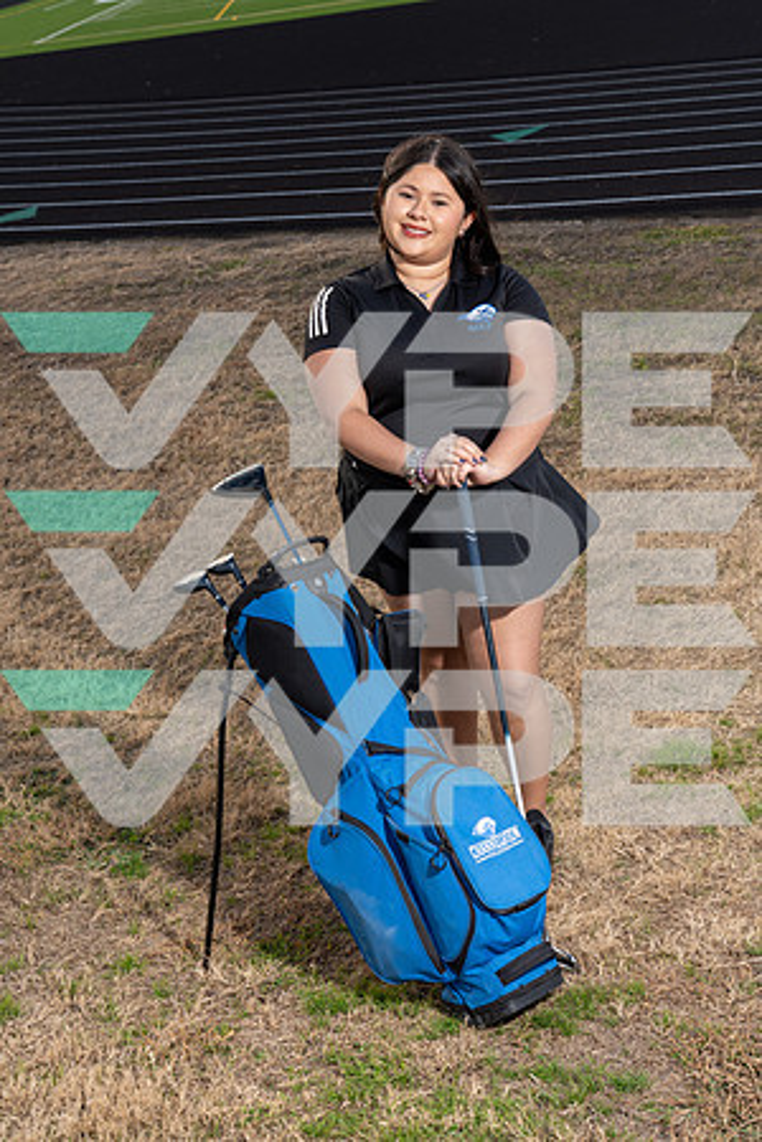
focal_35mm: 50
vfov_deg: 39.6
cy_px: 571
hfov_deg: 27.0
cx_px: 381
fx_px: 1587
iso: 160
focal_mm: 50
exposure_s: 1/250
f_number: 8
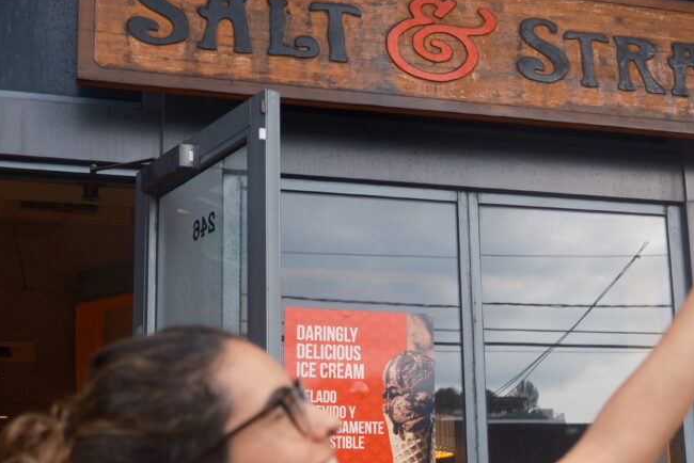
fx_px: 1215
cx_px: 542
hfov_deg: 31.2
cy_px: 316
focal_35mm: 63
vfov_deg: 21.5
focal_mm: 26.5
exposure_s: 1/200
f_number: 3.2
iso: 1000
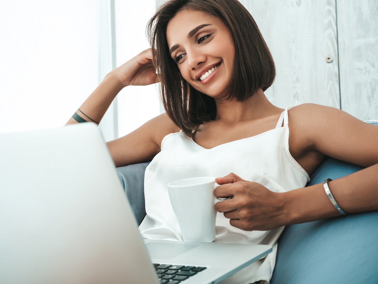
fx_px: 655
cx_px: 189
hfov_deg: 32.2
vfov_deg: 24.4
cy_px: 142
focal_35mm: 60
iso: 100
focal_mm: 30
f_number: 2.8
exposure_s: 1/160
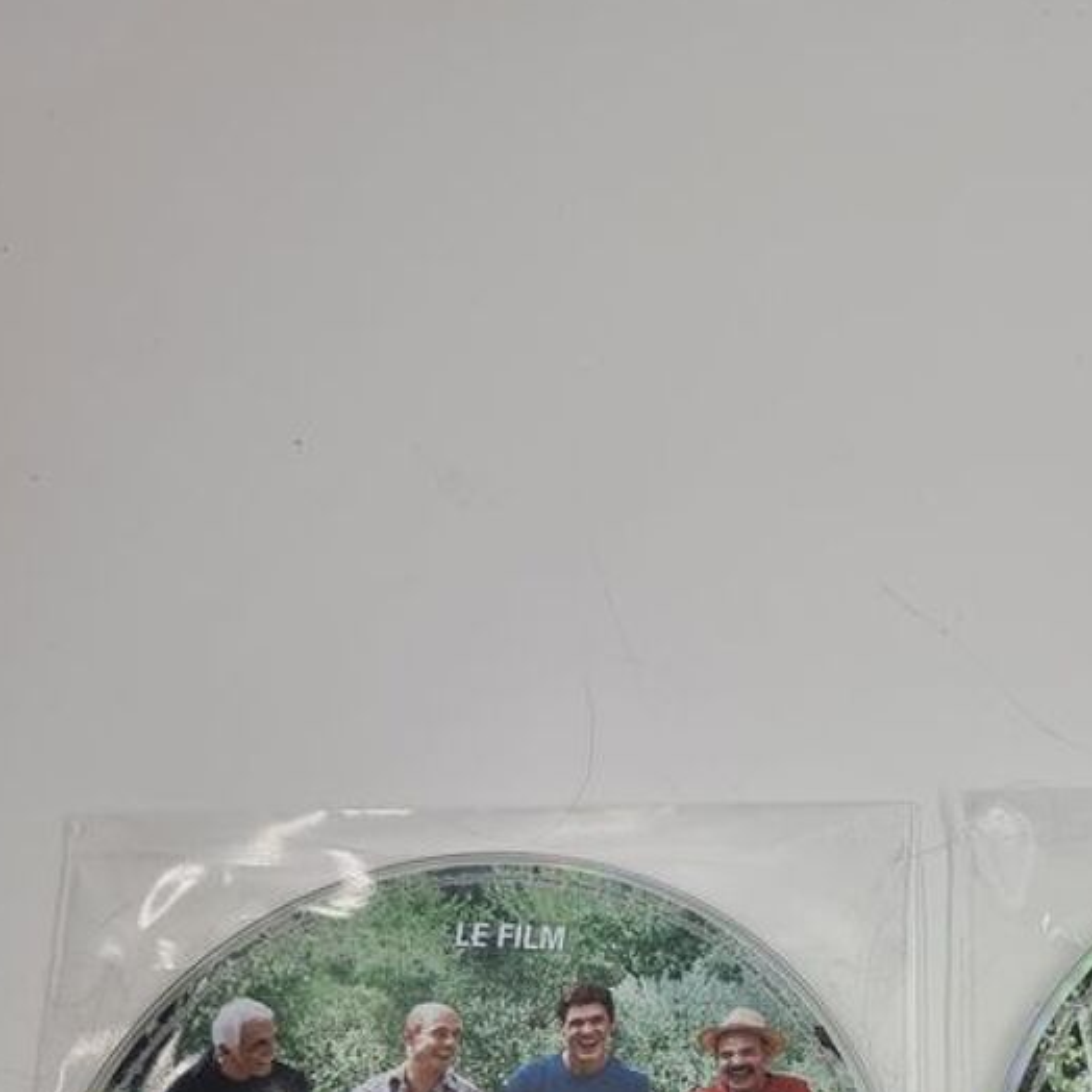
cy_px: 1143
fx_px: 1927
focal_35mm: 54
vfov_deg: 29.2
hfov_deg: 30.3
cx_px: 979
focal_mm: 6.7
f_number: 1.8
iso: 50
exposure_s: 1/160
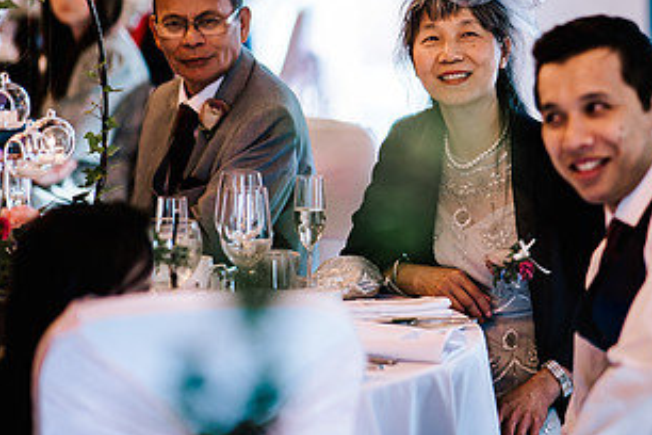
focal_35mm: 164
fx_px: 2970
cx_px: 477
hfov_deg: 12.5
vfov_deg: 8.3
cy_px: 48
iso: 160
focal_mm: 85
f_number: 1.4
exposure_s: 1/250
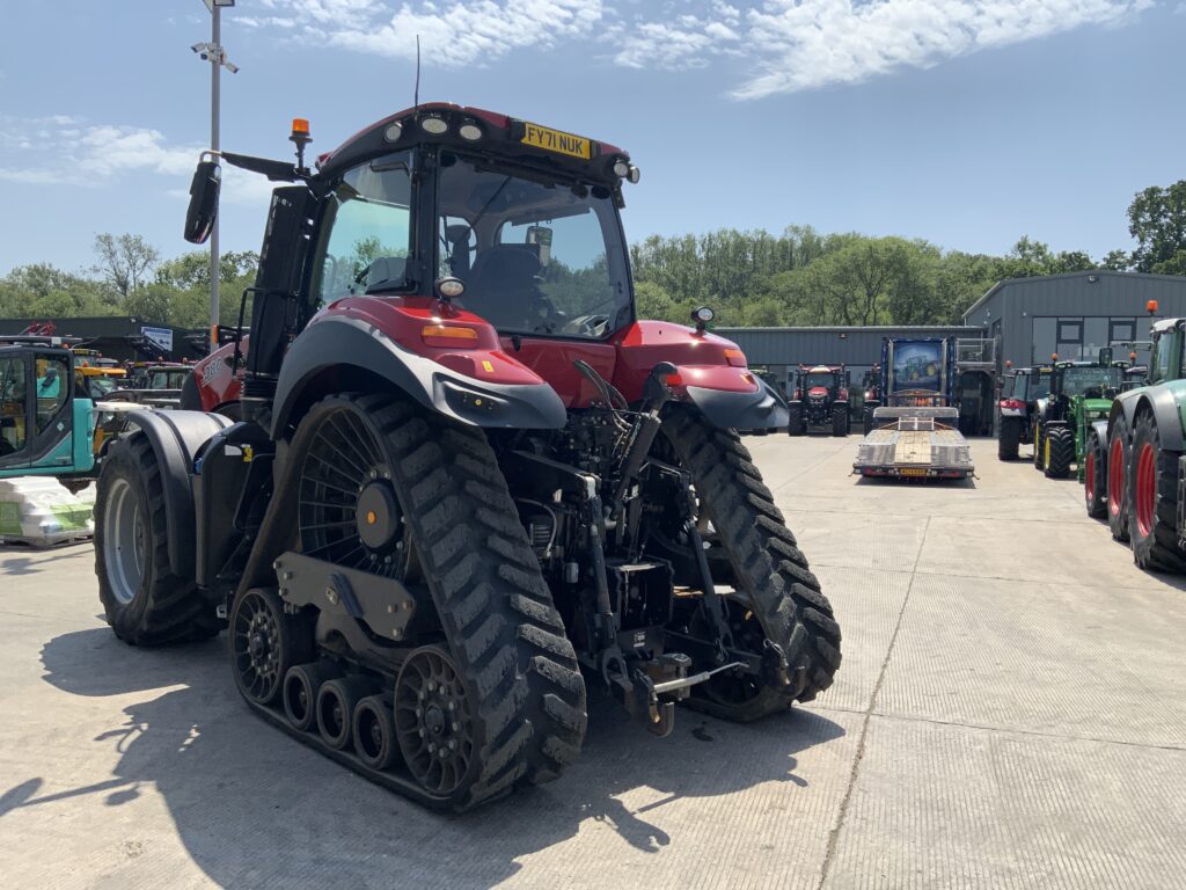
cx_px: 593
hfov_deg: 61.7
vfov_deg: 48.2
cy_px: 445
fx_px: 994
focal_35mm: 29
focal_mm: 3
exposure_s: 1/1984
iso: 16
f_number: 1.8
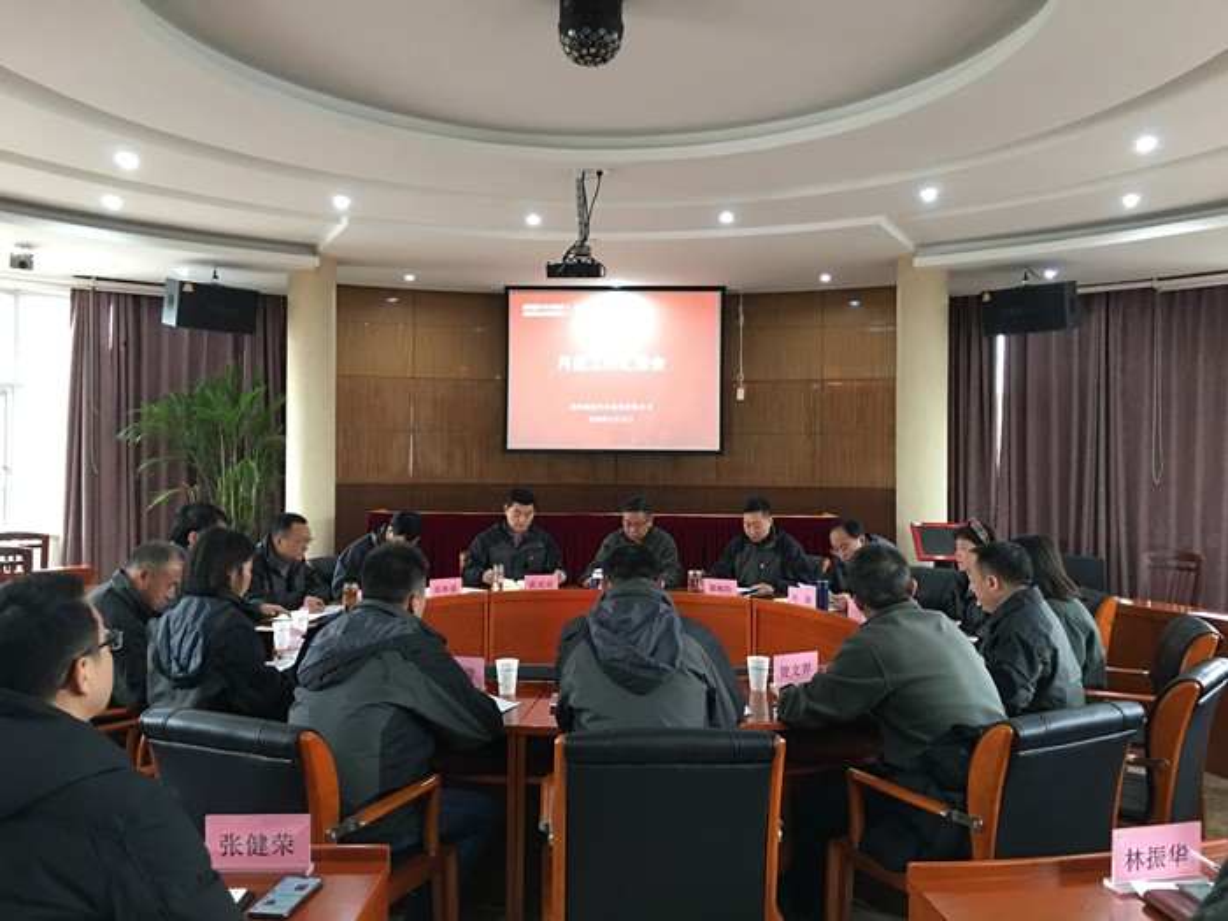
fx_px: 1029
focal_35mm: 29
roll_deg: -0.8
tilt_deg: +3.1
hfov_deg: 61.7
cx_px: 614
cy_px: 460
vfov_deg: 48.2
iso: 80
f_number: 2.2
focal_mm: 4.15
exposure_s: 1/10
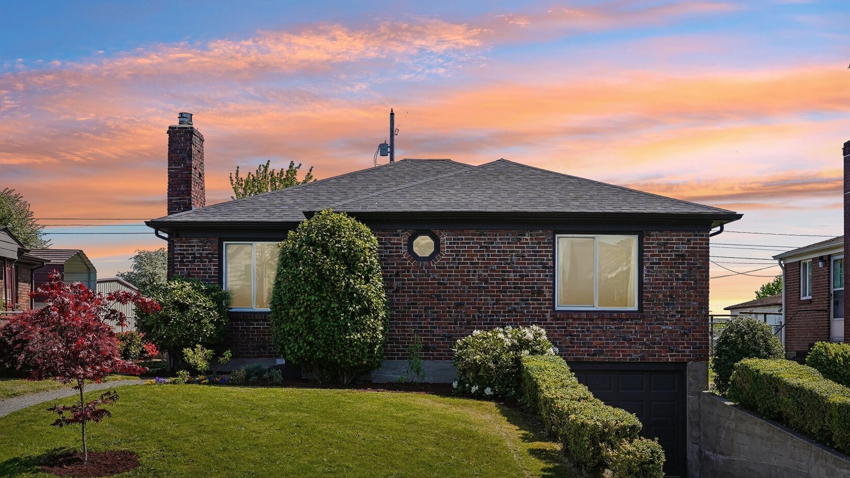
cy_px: 275
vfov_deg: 26.5
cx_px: 429
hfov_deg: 45.5
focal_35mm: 45
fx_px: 1014
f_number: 9.5
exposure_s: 1/125
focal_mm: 28
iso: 100
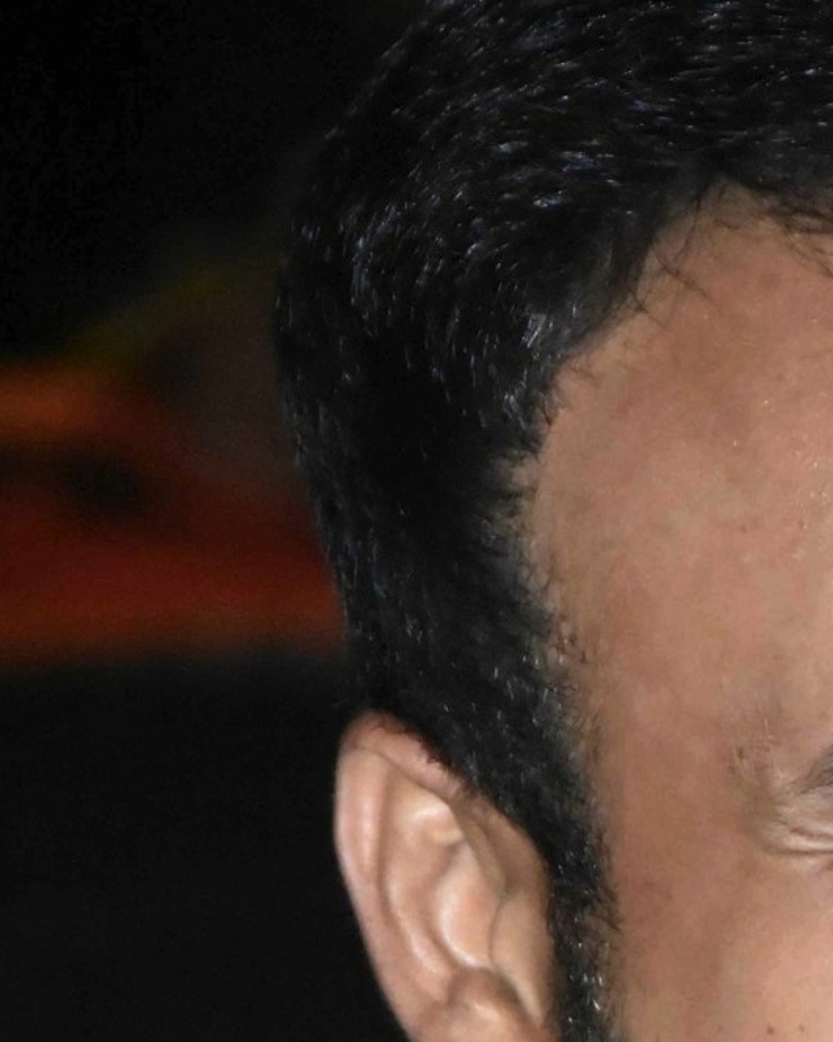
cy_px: 1285
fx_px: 19168
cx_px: 975
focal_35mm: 622
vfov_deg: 3.1
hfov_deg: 2.5
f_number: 6.3
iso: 10000
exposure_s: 1/100
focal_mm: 140
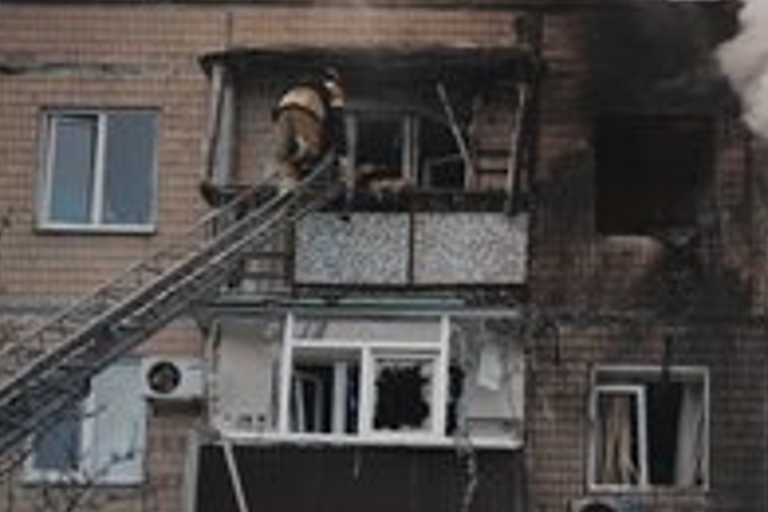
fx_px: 3328
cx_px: 756
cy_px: 347
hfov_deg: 13.0
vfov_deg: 8.8
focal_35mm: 156
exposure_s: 1/1000
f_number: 4.5
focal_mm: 76
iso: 400
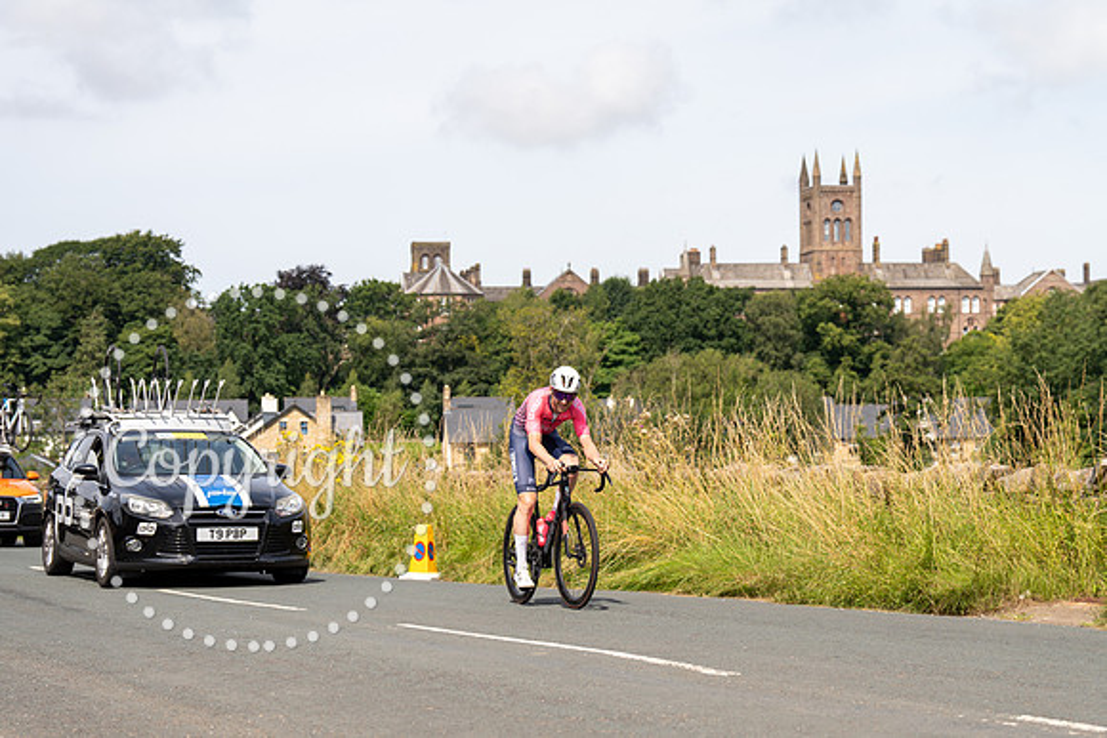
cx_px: 554
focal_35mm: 70
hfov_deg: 28.8
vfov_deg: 19.5
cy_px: 369
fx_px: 2153
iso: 100
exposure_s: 1/800
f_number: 4.5
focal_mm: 70
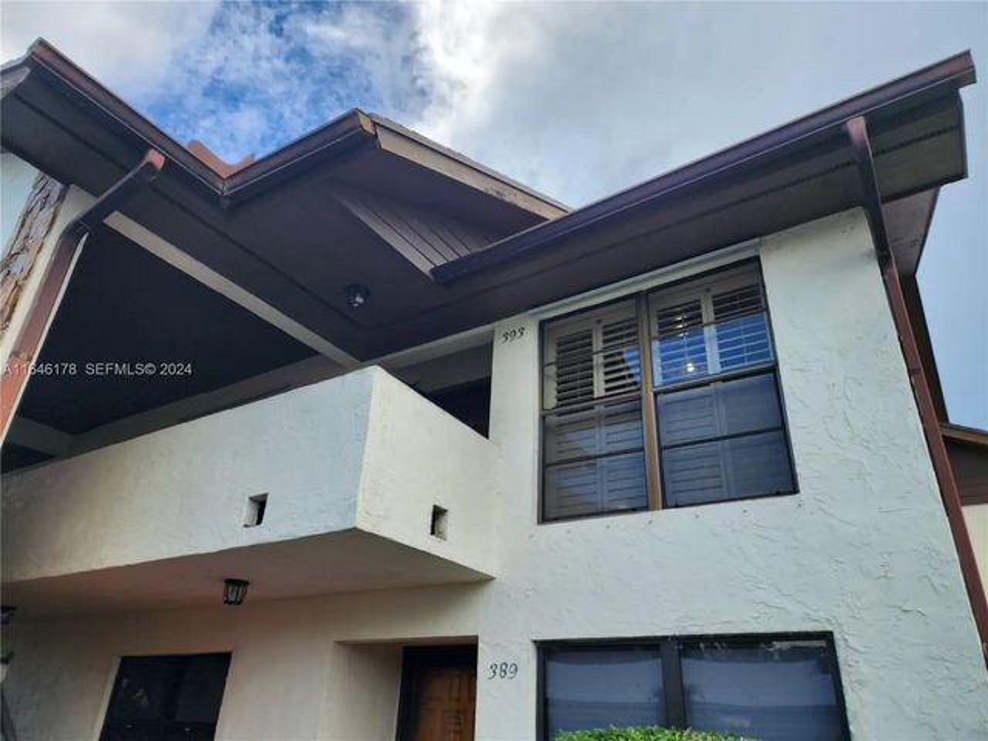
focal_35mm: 23
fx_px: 656
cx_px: 494
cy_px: 370
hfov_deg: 73.9
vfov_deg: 58.9
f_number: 1.8
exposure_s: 1/514
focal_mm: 6.4
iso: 12
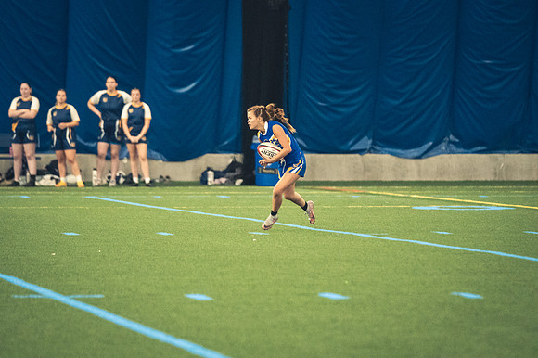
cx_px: 269
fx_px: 4361
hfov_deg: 7.1
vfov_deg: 4.7
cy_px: 179
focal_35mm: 292
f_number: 2.8
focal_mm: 195
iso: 12800
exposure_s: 1/500
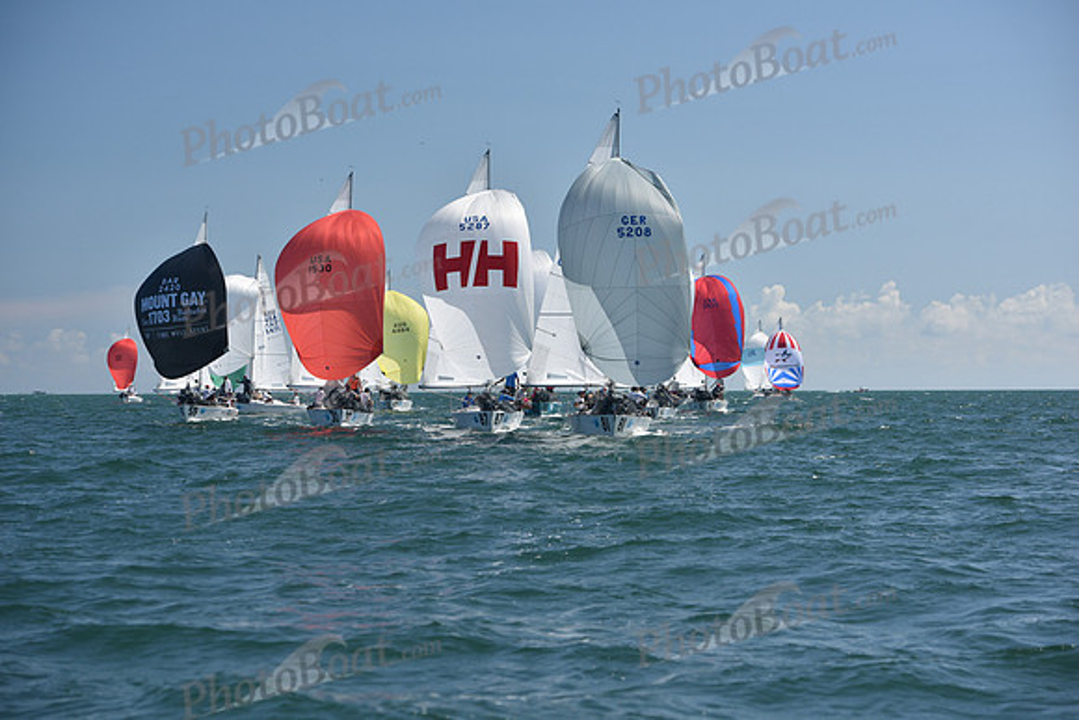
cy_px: 360
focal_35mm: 95
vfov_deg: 14.4
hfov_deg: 21.5
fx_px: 2848
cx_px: 540
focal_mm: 95
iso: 250
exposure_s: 1/1250
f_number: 5
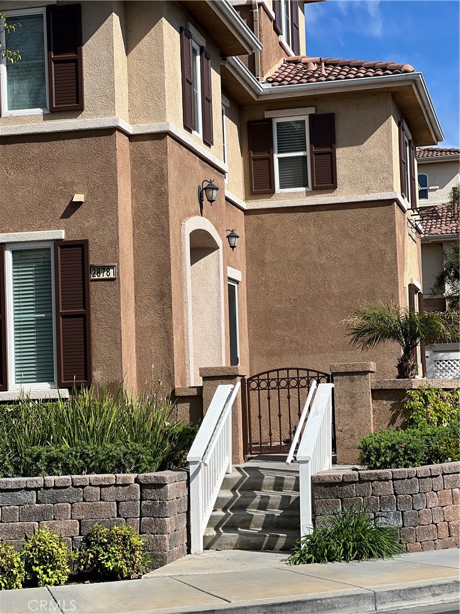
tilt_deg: +5.3
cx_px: 230
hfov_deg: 19.1
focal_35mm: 77
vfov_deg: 25.3
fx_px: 1364
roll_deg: +3.3
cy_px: 307
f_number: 2.8
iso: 32
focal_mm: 9
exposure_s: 1/927
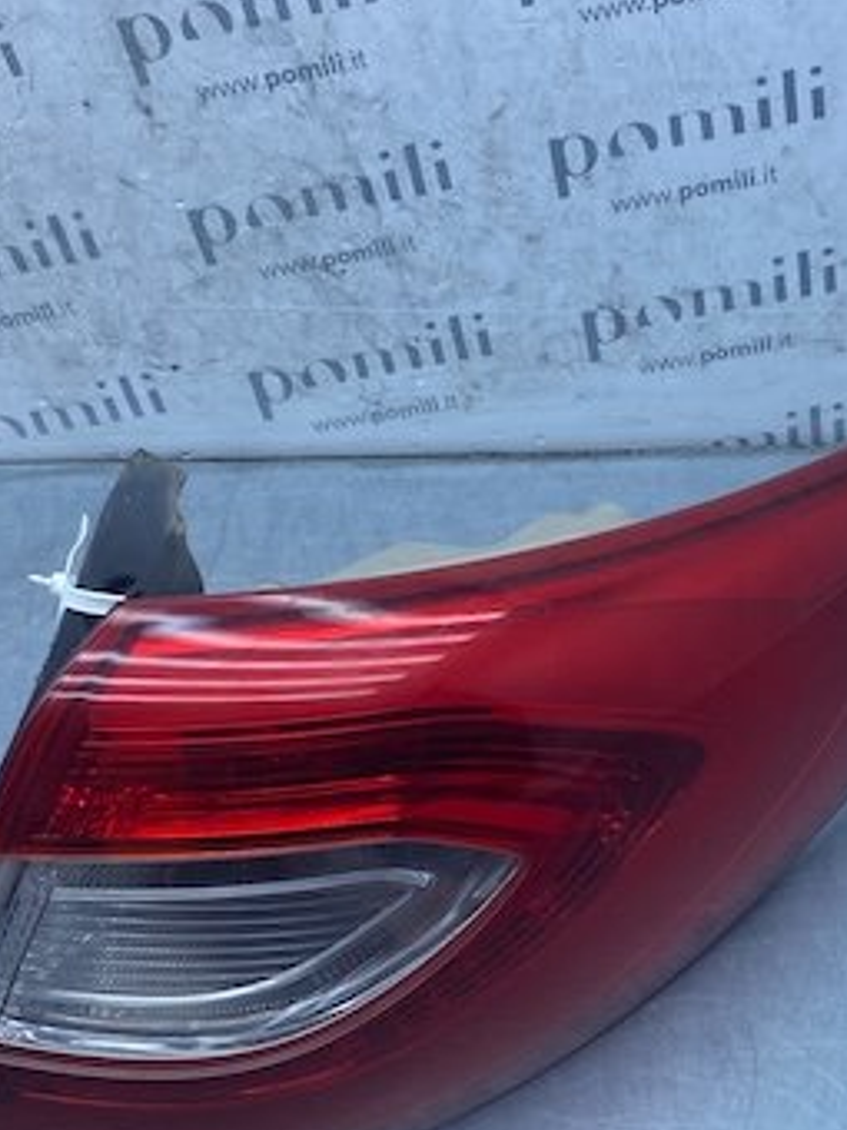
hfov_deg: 29.5
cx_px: 545
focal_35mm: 49
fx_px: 1599
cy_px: 784
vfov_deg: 38.3
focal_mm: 4.25
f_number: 1.8
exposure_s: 1/890
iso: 32
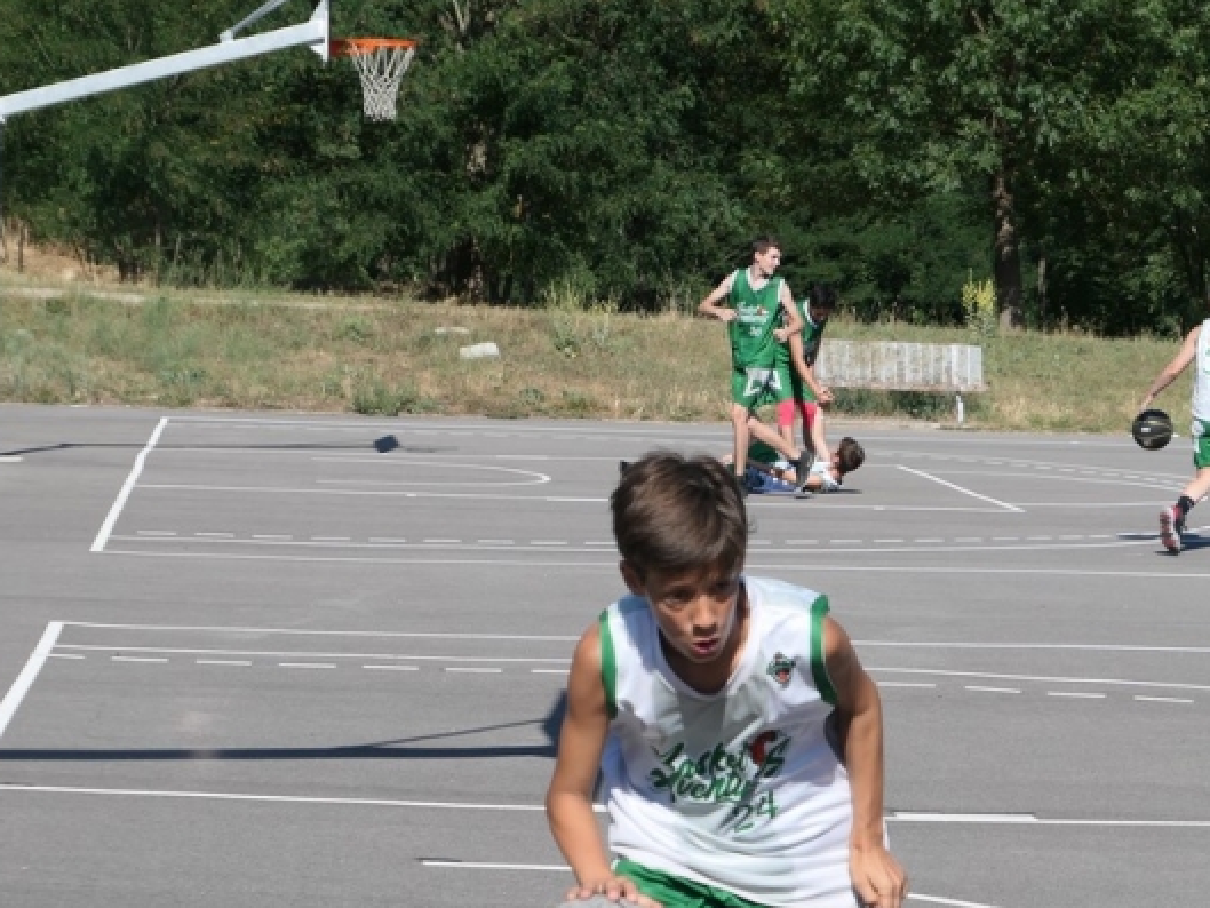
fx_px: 4021
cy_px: 682
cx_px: 716
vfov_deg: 12.8
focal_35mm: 115
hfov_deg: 17.1
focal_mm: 25.8
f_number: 3.5
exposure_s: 1/1600
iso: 125
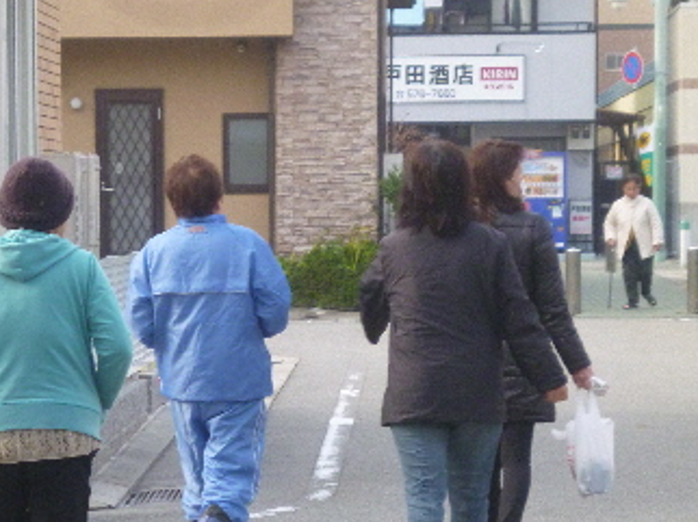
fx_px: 3506
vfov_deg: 8.5
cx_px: 182
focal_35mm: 174
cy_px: 341
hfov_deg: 11.3
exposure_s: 1/250
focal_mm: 19.9
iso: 500
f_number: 5.7
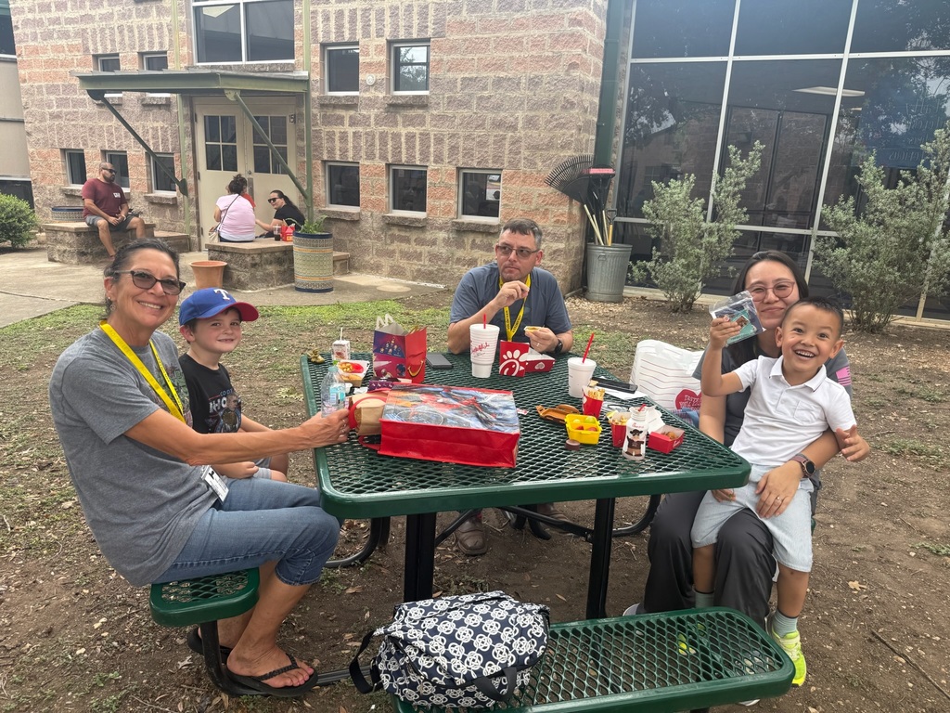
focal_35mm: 24
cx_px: 475
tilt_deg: -15.0
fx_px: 659
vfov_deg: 56.8
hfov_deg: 71.6
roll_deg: -2.1
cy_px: 356
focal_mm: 6.76
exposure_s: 1/649
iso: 80
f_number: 1.78
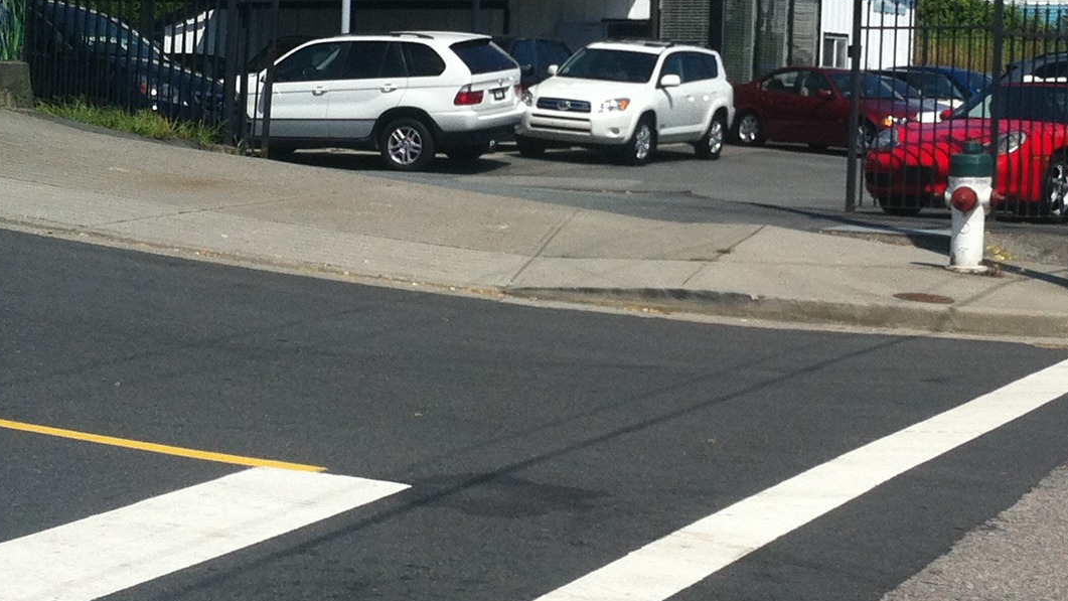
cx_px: 632
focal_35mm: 93
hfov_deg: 22.9
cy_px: 101
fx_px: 2634
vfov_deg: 12.9
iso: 80
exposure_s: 1/1774
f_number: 2.8
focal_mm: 3.85
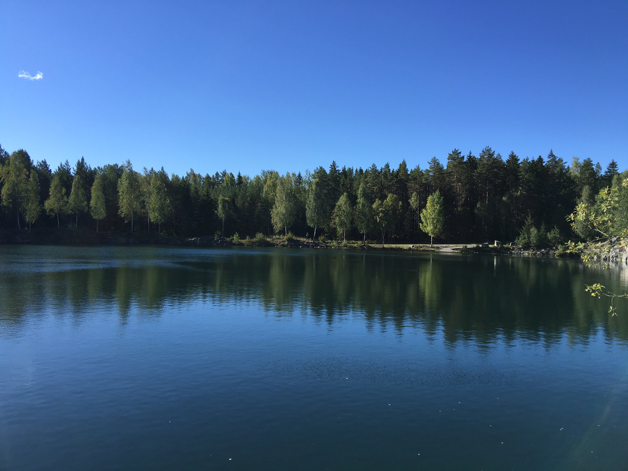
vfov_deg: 48.2
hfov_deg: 61.7
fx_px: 526
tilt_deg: +0.6
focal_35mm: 29
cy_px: 236
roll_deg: -0.9
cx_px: 314
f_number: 2.2
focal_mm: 4.15
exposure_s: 1/1068
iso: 25
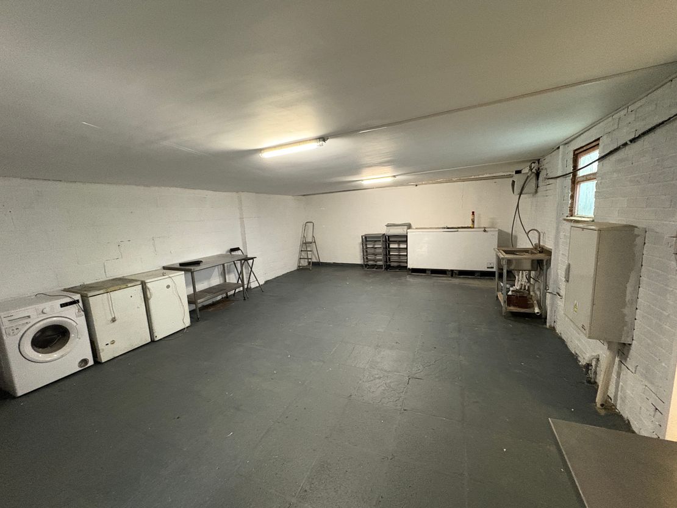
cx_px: 338
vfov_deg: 85.7
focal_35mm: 14
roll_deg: +3.2
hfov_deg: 102.1
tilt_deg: -9.1
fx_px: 274
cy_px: 254
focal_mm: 2.22
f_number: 2.2
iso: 800
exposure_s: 1/50
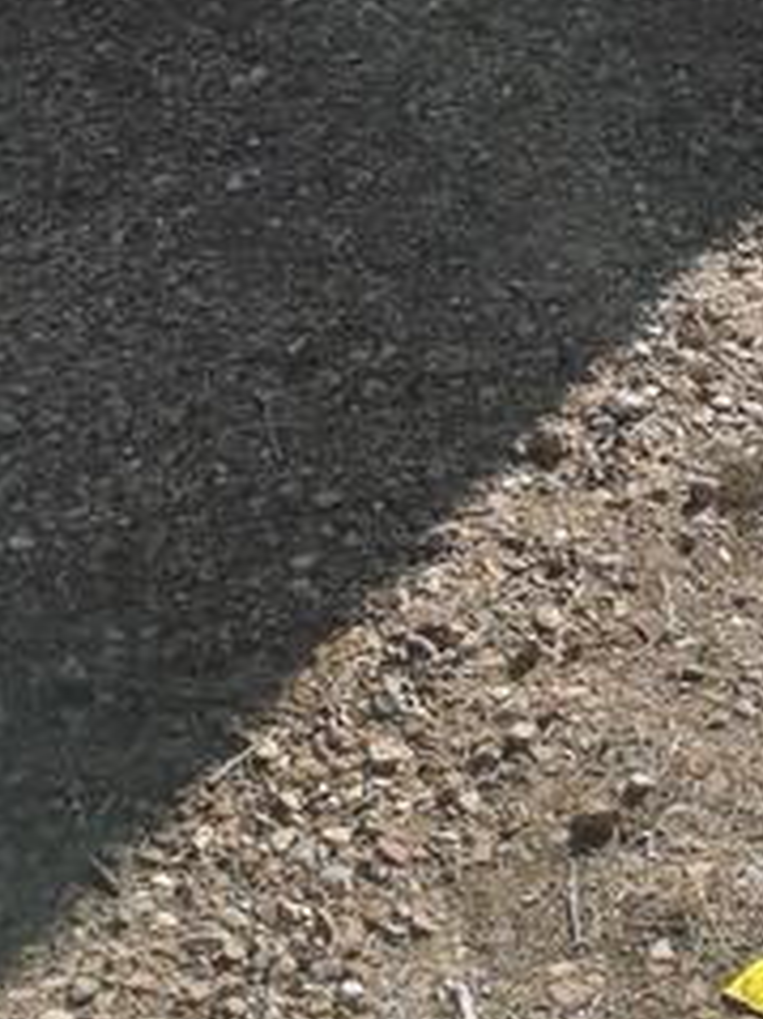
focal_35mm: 87
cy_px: -482
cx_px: 413
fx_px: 2559
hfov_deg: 17.0
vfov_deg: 19.7
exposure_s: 1/633
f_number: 2.2
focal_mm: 3.83
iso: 50
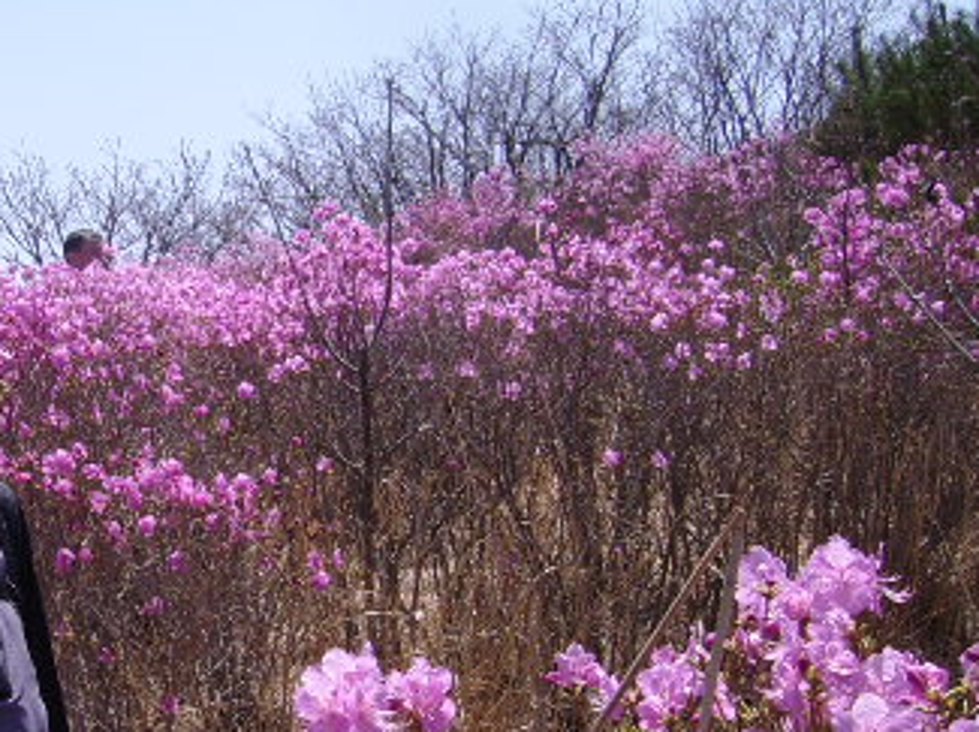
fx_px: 1949
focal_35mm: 69
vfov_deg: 21.2
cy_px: 494
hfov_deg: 27.2
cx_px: 93
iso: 50
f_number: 5.8
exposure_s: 1/324
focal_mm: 5.95
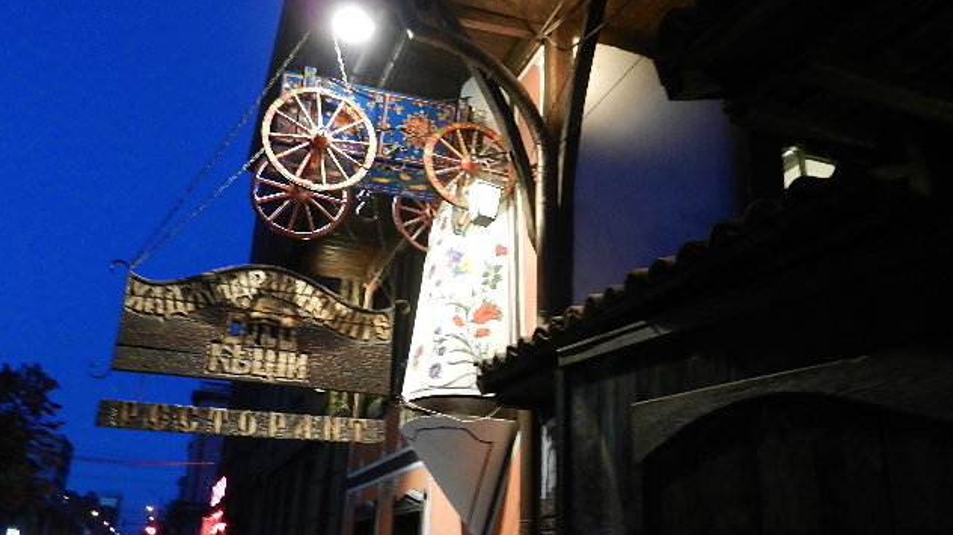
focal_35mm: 32
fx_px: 808
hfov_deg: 61.0
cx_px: 480
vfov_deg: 36.6
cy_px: 283
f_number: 3.6
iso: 400
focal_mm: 5.1
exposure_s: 1/8
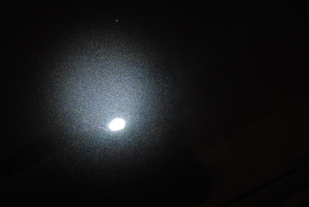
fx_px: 709
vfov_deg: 16.6
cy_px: 104
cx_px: 154
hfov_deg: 24.6
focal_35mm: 82
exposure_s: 1/60
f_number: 5.6
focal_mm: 55
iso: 200
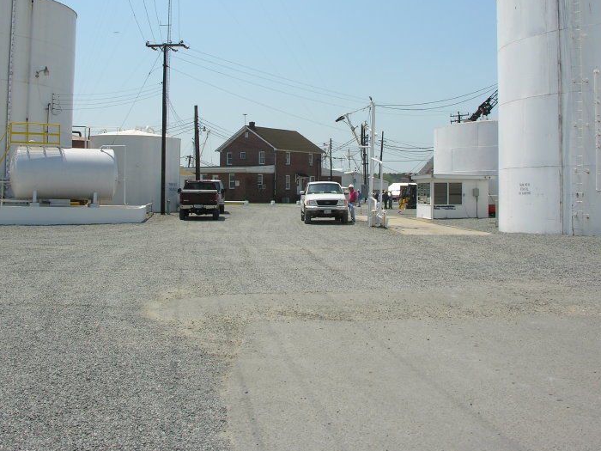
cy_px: 170
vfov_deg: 32.7
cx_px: 280
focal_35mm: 44
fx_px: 764
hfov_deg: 42.9
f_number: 7.1
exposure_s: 1/256
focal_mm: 8.9
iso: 50
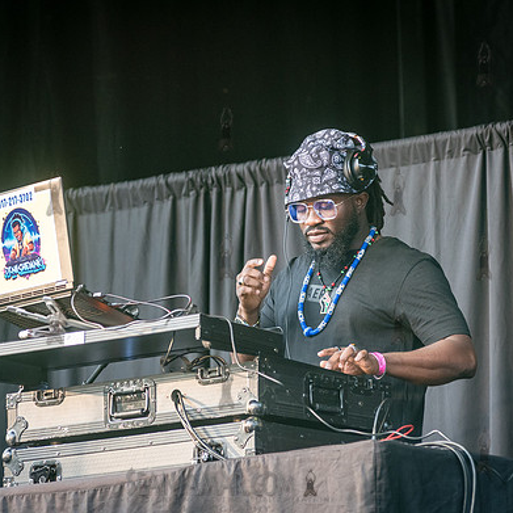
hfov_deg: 8.4
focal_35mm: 209
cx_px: 231
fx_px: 3504
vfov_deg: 8.4
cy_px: 242
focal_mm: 145
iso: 2000
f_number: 4
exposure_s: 1/250
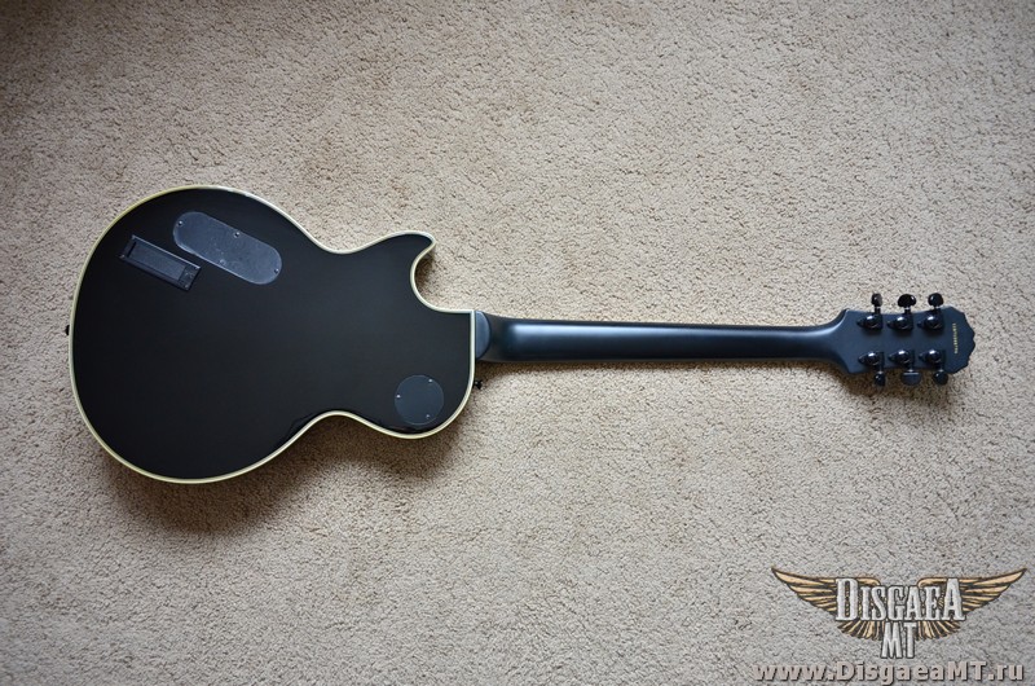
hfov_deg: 65.6
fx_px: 803
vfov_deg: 46.2
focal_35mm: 28
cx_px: 518
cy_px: 343
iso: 560
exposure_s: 1/30
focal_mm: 18.5
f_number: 2.8
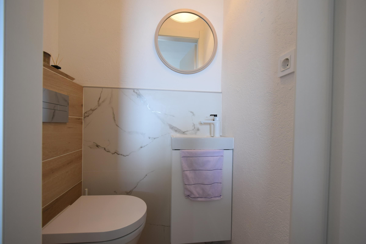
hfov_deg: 100.4
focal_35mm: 15
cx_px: 183
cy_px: 122
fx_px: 152
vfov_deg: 77.3
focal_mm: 10
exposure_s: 1/80
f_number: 4.5
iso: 400
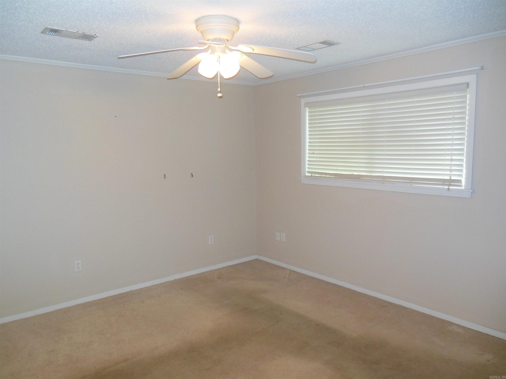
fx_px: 365
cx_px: 253
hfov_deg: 69.4
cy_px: 190
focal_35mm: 25
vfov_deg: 54.9
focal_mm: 4.5
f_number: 3.2
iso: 250
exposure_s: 1/25
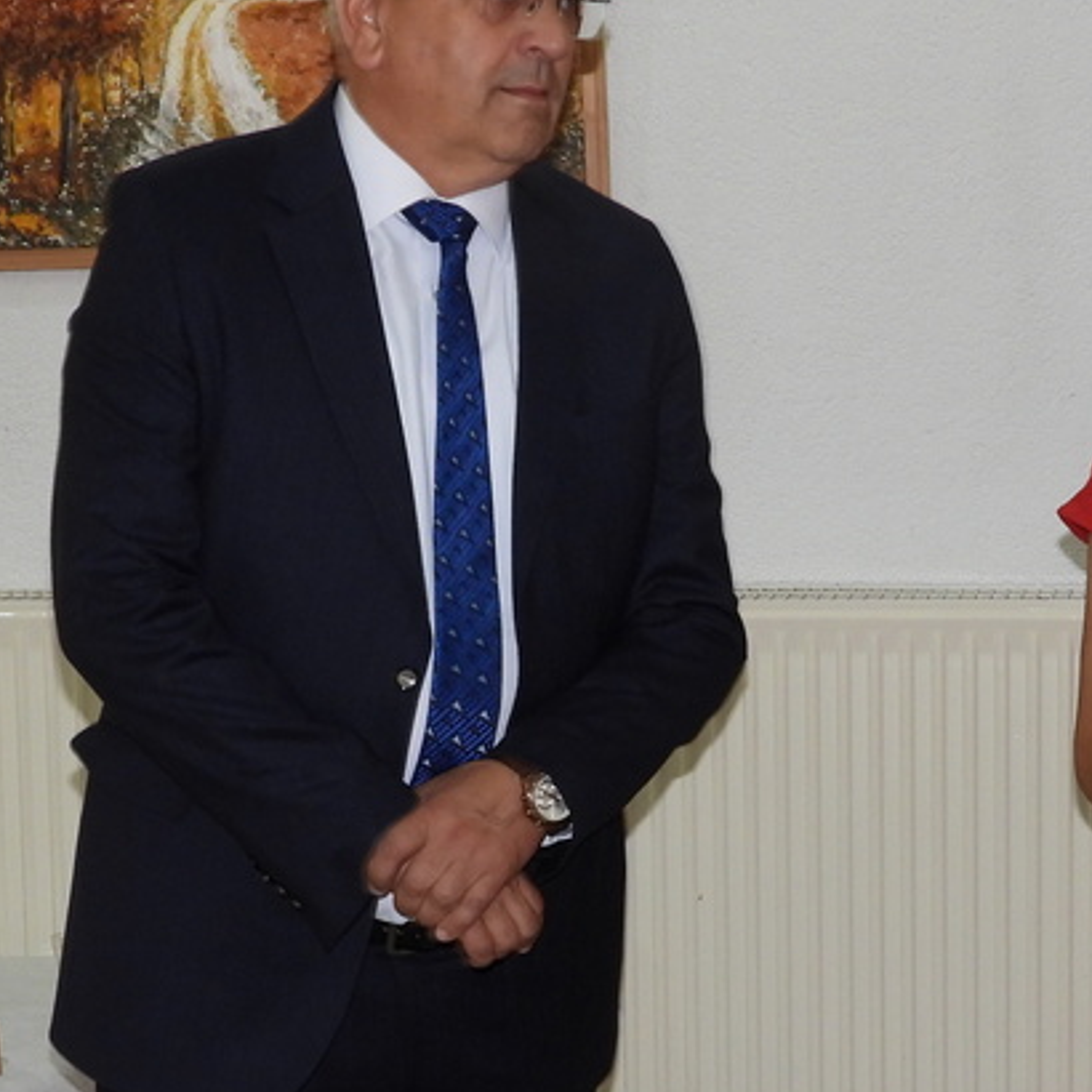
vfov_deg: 16.4
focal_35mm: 106
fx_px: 3783
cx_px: 650
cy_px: 788
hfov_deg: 16.4
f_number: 3.2
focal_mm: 7.4
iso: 200
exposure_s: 1/30
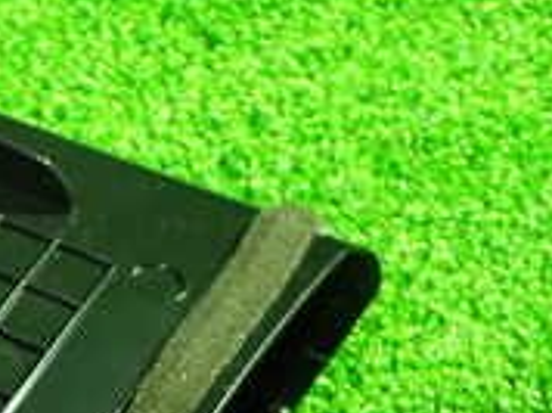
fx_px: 1720
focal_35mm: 108
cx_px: -347
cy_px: 441
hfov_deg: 16.2
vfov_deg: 13.4
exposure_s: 1/15
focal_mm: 5.79
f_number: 2.4
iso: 800
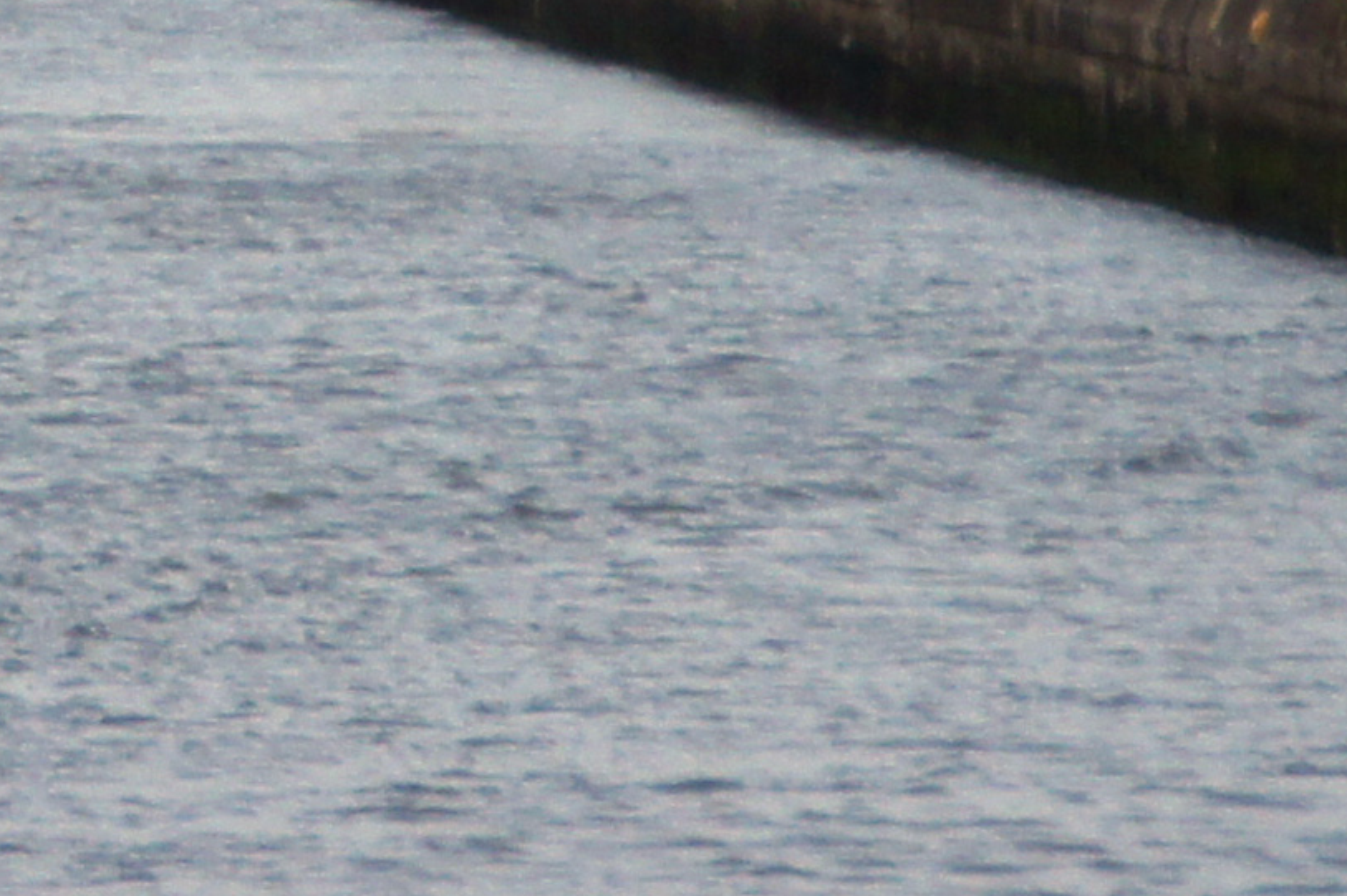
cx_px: -1147
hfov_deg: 2.4
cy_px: -1448
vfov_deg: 1.6
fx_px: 31671
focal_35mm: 847
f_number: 5.6
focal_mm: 100
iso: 200
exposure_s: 1/160
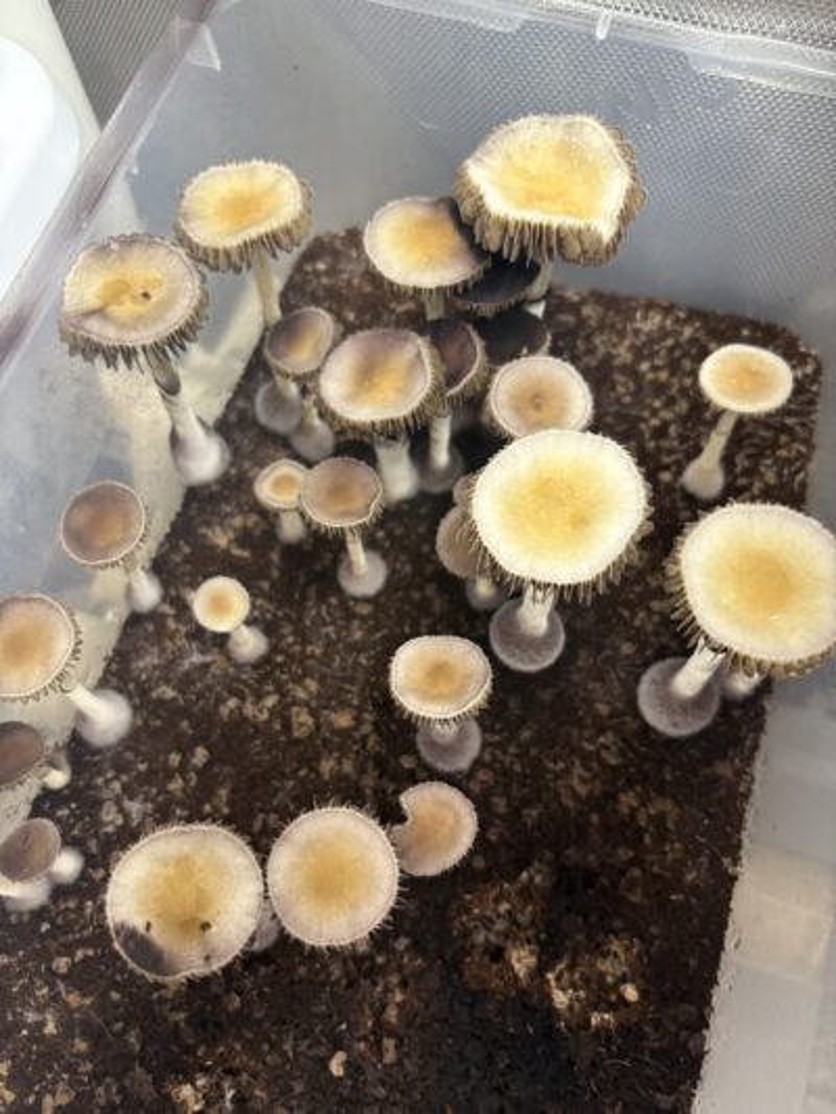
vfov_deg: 67.3
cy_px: 557
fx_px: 837
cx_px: 418
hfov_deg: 53.1
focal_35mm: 26
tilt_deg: -64.5
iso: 250
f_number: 1.6
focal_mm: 5.96
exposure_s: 1/60
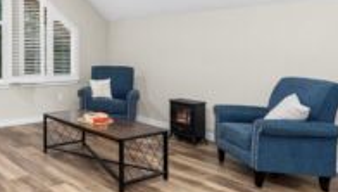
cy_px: 58
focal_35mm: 32
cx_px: 22
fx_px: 287
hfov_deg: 52.2
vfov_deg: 36.3
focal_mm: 15
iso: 200
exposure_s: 1/60
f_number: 6.3
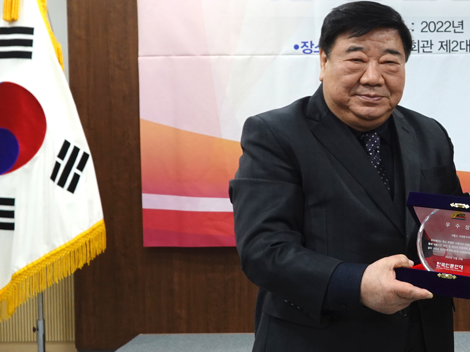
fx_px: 842
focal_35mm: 62
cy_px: 173
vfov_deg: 23.6
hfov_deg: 29.2
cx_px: 467
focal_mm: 11.52
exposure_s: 1/40
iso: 400
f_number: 4
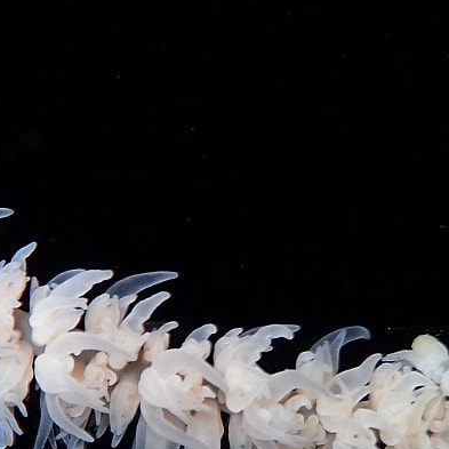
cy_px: 326
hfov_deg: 13.8
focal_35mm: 126
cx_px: 248
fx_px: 1849
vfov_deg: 13.8
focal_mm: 6.42
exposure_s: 1/60
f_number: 3.5
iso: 200
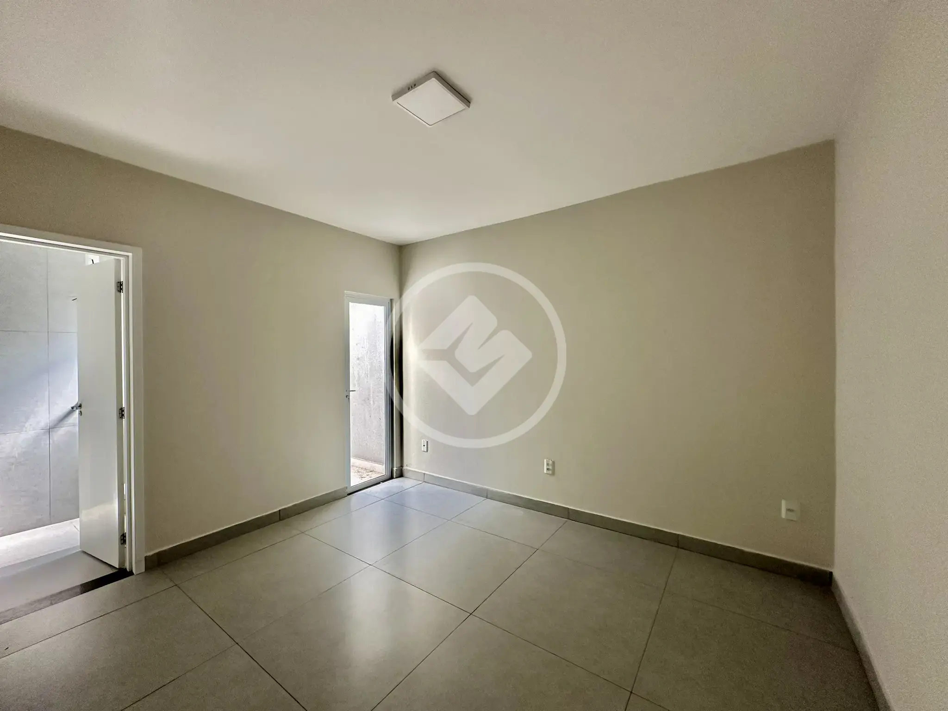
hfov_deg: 102.1
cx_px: 474
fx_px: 383
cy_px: 356
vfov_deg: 85.7
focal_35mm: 14
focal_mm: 2.22
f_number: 2.2
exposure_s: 1/99
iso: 125
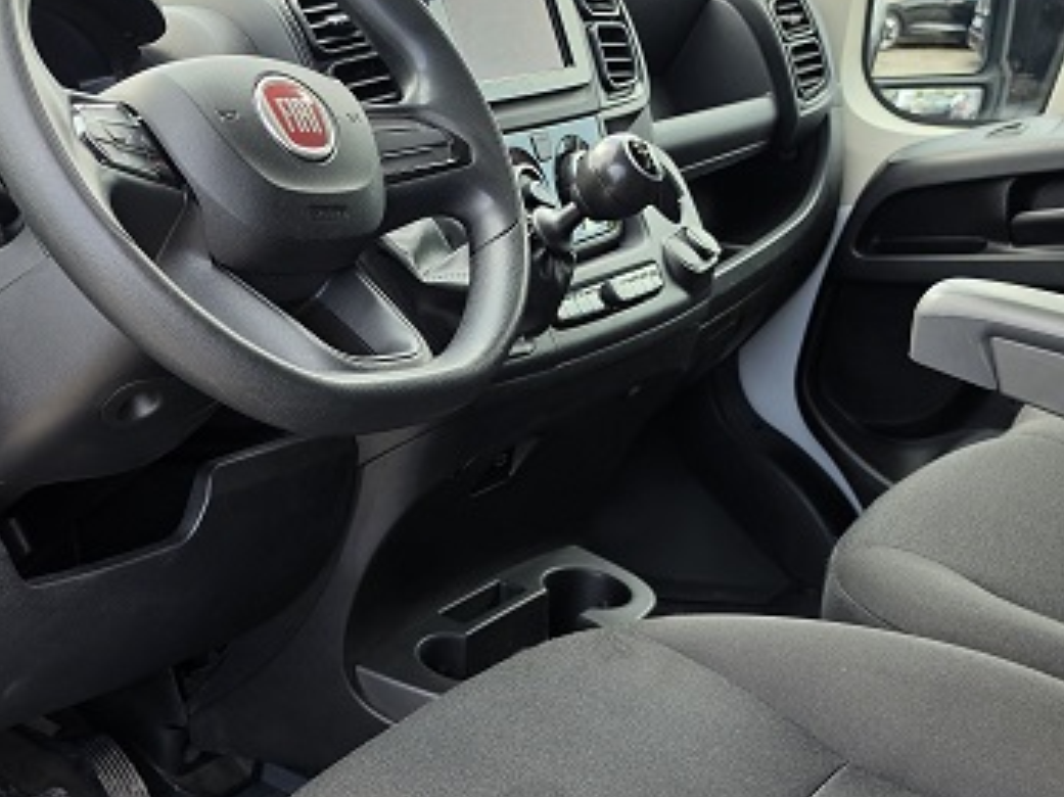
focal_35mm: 53
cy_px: 530
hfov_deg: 35.2
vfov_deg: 27.3
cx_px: 233
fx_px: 1629
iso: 25
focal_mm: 6.5
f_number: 1.4
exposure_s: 1/359
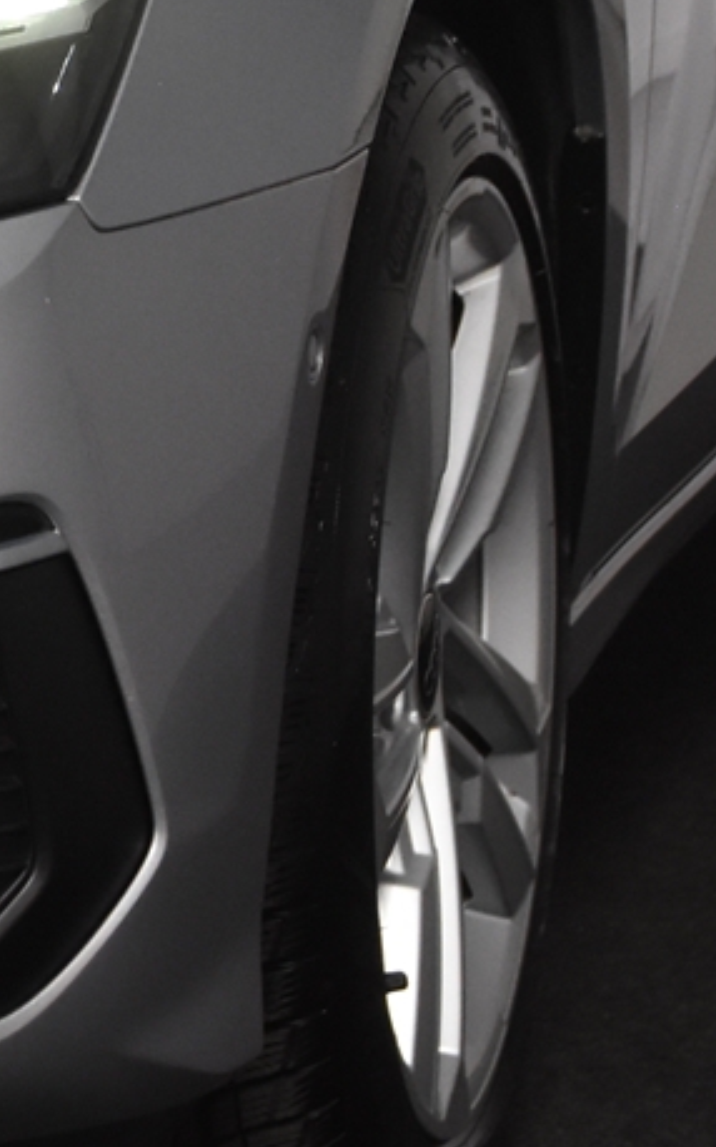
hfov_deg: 5.8
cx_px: -1014
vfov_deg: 9.6
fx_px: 6811
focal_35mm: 218
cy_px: 215
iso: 1600
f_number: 6.3
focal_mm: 34
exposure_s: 1/160
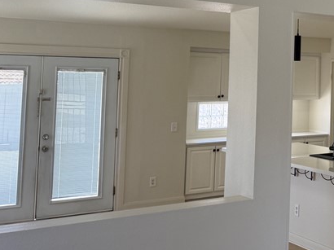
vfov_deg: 23.9
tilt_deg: +4.7
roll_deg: -0.8
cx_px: 375
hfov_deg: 28.9
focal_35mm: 60
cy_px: 37
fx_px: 579
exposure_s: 1/287
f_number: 1.78
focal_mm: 6.76
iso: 100
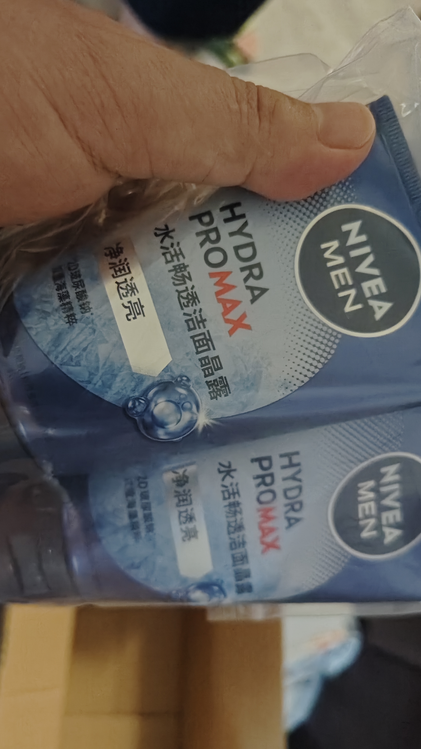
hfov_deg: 44.4
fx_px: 516
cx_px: 202
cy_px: 381
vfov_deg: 71.9
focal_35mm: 26
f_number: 1.88
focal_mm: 5.56
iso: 14634
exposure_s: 1/158
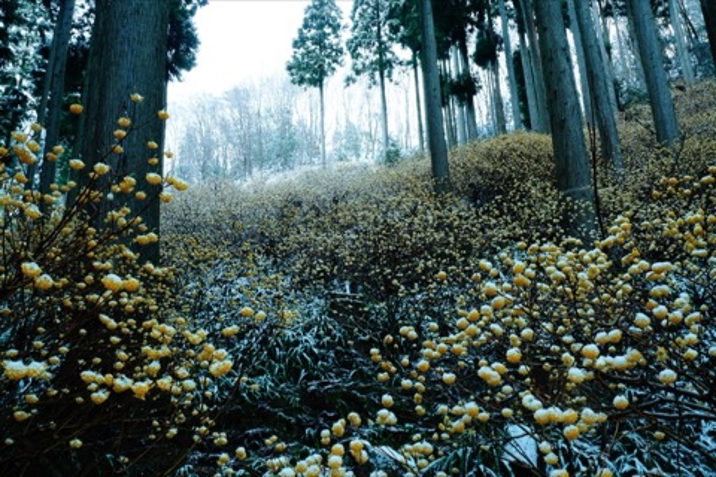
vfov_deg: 43.6
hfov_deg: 61.9
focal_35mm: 30
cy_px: 238
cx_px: 358
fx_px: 597
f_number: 16
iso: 100
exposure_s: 3.2
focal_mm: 20
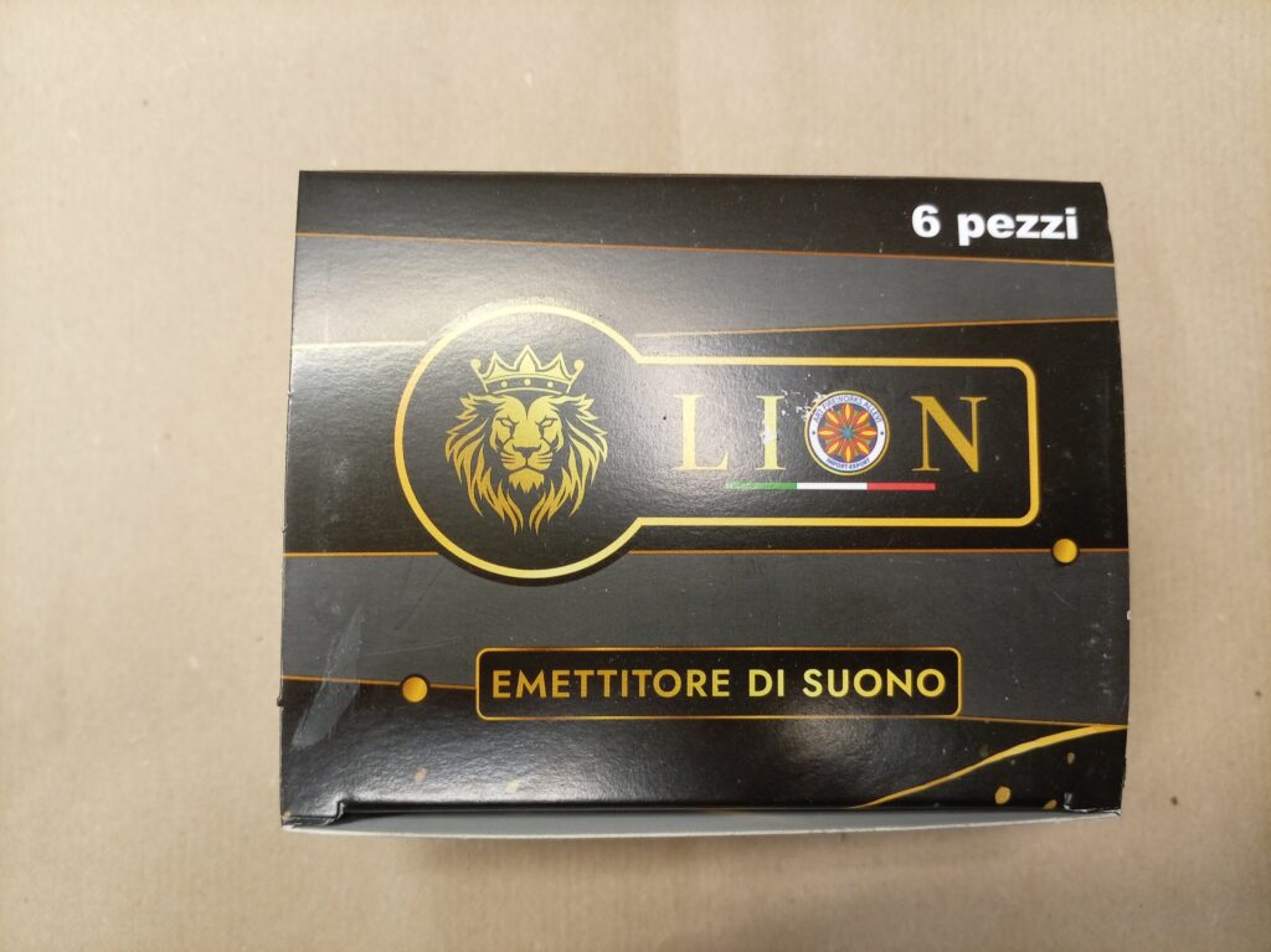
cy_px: 476
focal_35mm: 25
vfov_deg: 54.8
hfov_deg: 69.4
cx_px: 636
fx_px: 917
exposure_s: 1/25
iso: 438
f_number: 1.8
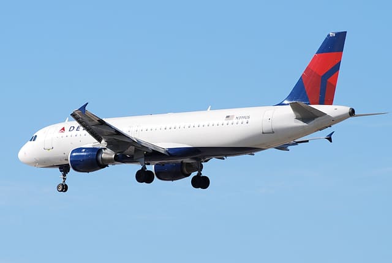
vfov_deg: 4.7
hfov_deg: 7.0
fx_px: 3192
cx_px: 196
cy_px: 132
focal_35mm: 292
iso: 100
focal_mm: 195
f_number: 5.3
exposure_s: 1/800
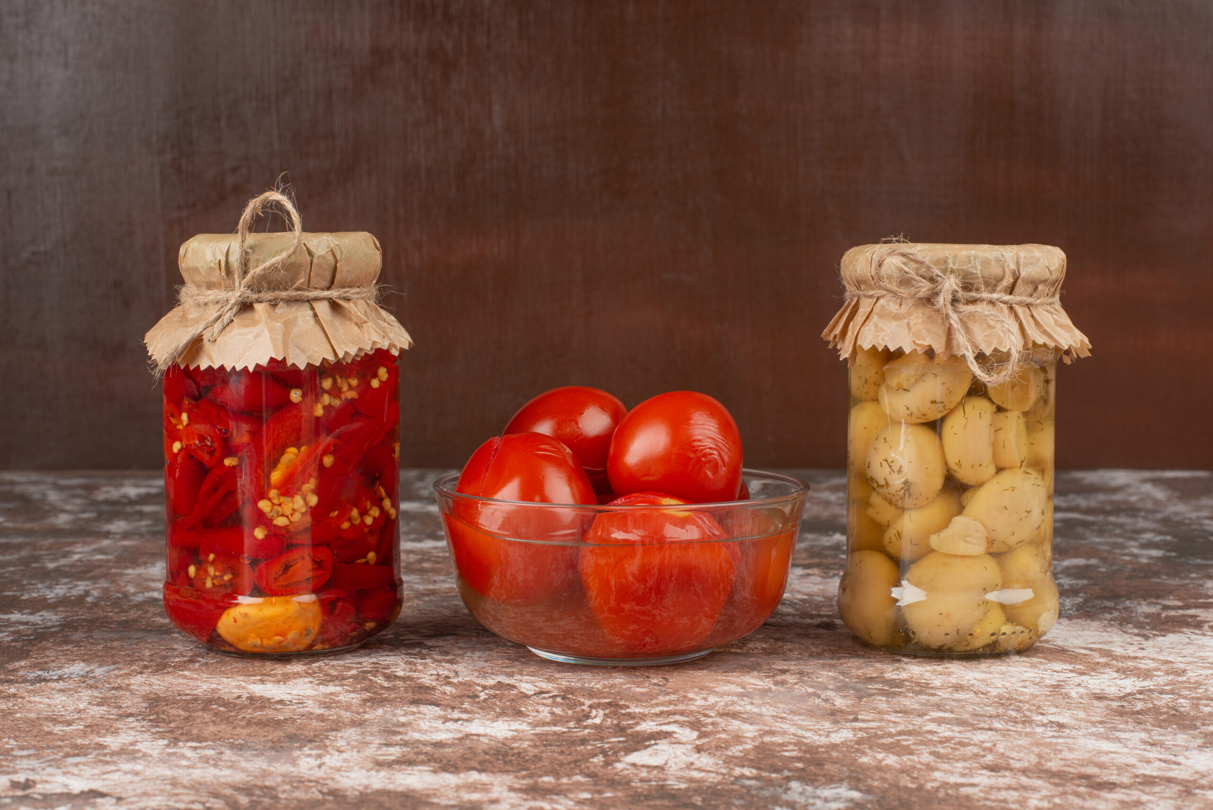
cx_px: 606
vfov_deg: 27.0
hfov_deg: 39.6
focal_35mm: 50
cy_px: 405
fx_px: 1685
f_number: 10
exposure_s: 1/100
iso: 320
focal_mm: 50
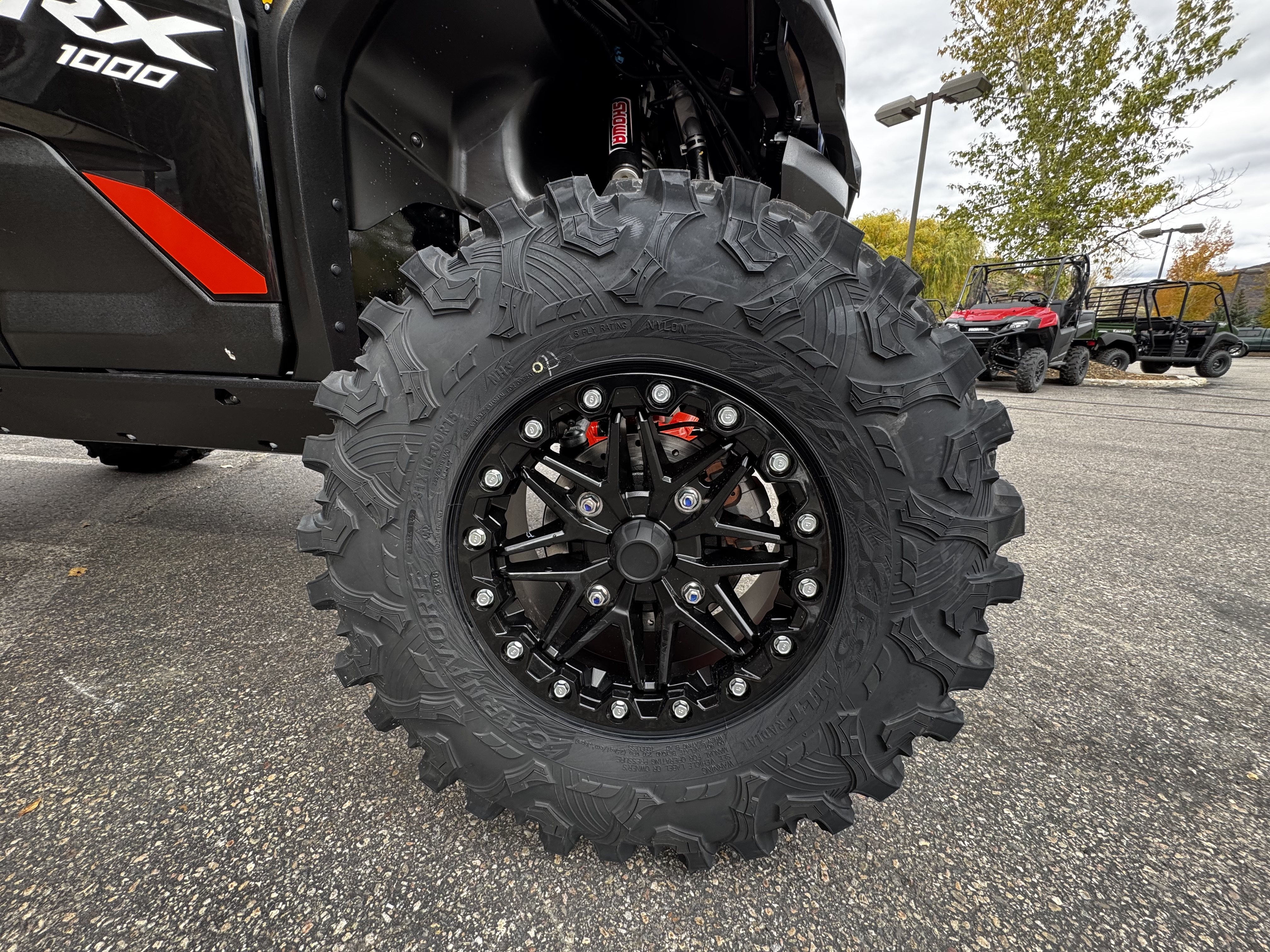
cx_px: 635
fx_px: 514
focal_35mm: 14
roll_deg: -1.8
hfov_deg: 102.1
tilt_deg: -16.1
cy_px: 476
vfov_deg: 85.7
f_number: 2.2
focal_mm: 2.22
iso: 64
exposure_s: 1/99
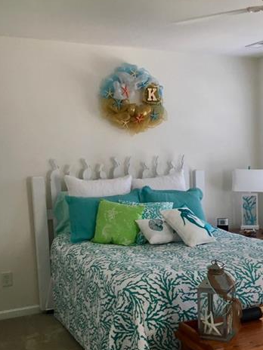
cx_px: 203
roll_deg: +0.7
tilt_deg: -6.5
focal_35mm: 48
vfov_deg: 39.4
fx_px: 486
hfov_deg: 29.7
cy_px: 220
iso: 50
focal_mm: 4.15
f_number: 2.2
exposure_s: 1/30
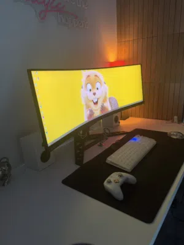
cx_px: 92
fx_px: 170
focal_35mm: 24
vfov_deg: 71.6
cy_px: 122
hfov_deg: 56.8
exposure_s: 1/69
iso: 200
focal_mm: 6.76
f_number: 1.78
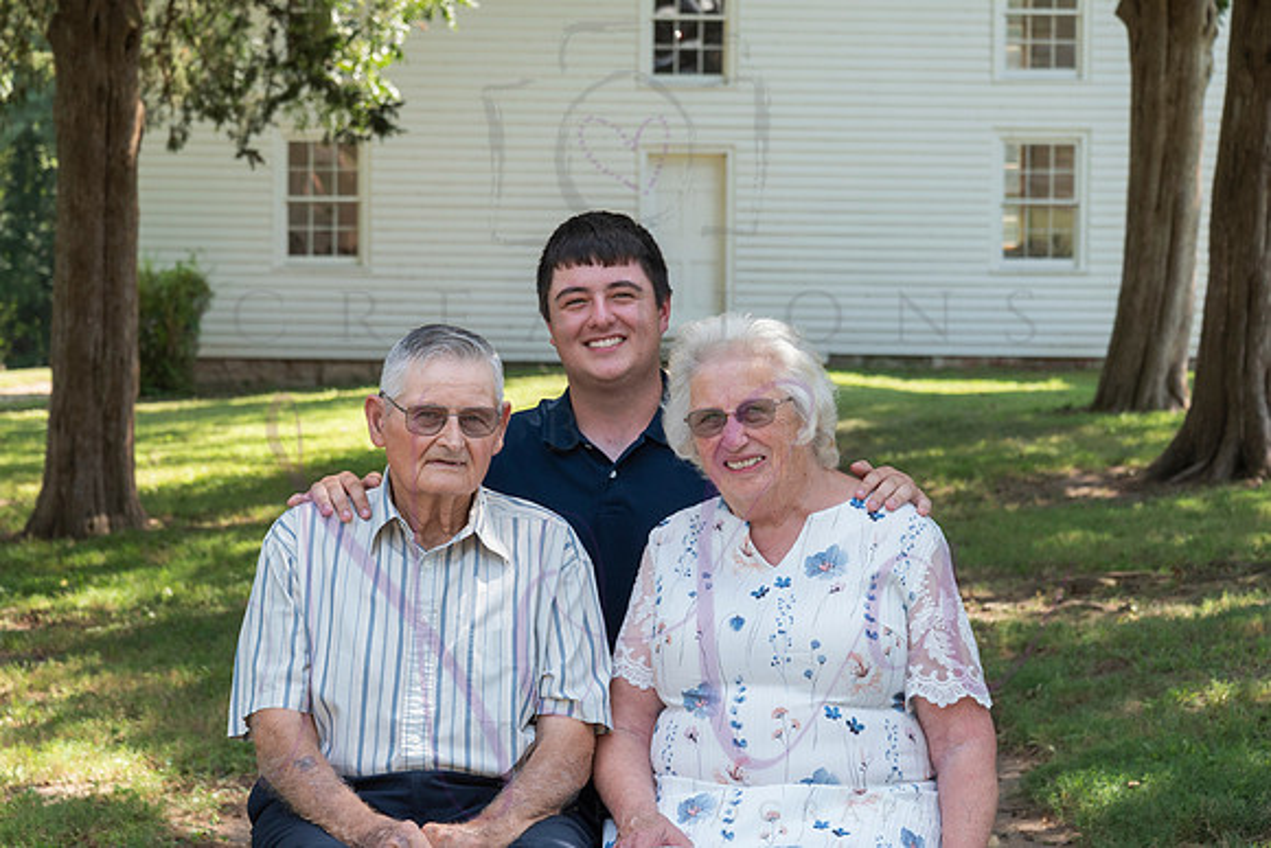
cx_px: 636
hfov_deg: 23.9
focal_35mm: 85
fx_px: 3002
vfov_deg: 16.1
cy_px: 424
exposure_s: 1/200
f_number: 8
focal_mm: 85
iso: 500
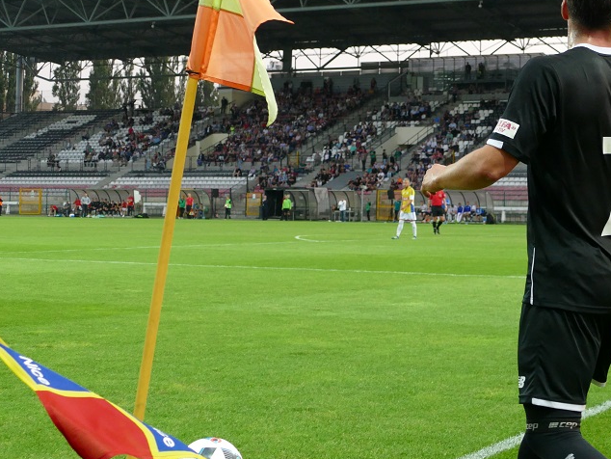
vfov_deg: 19.6
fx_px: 1324
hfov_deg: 25.5
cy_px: 139
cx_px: 498
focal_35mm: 75
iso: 800
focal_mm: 15.76
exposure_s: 1/500
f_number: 3.2
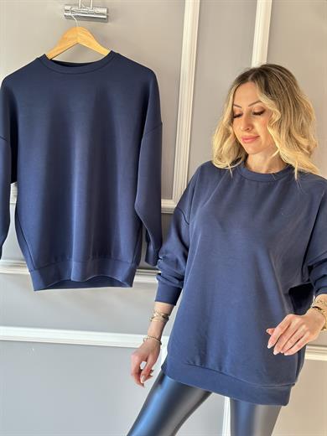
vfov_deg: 39.7
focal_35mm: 48
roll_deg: -4.0
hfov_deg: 30.3
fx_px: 605
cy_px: 218
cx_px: 164
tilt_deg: -8.0
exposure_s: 1/60
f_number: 1.78
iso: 160
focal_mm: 6.86
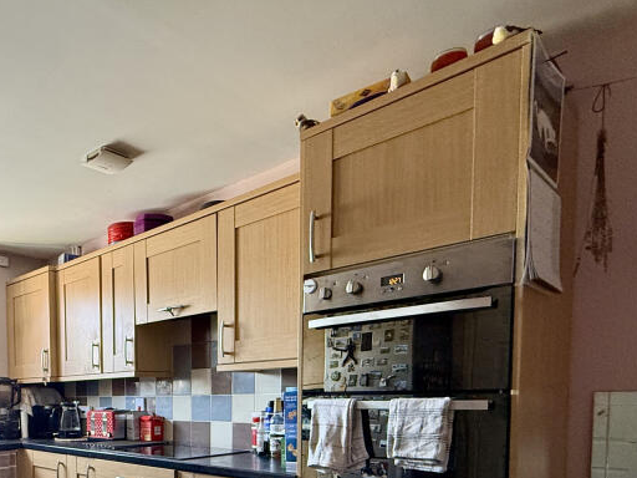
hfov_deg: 58.4
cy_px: 427
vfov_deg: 45.3
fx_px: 515
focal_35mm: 28
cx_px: 124
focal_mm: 2.22
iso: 320
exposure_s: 1/62
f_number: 2.2
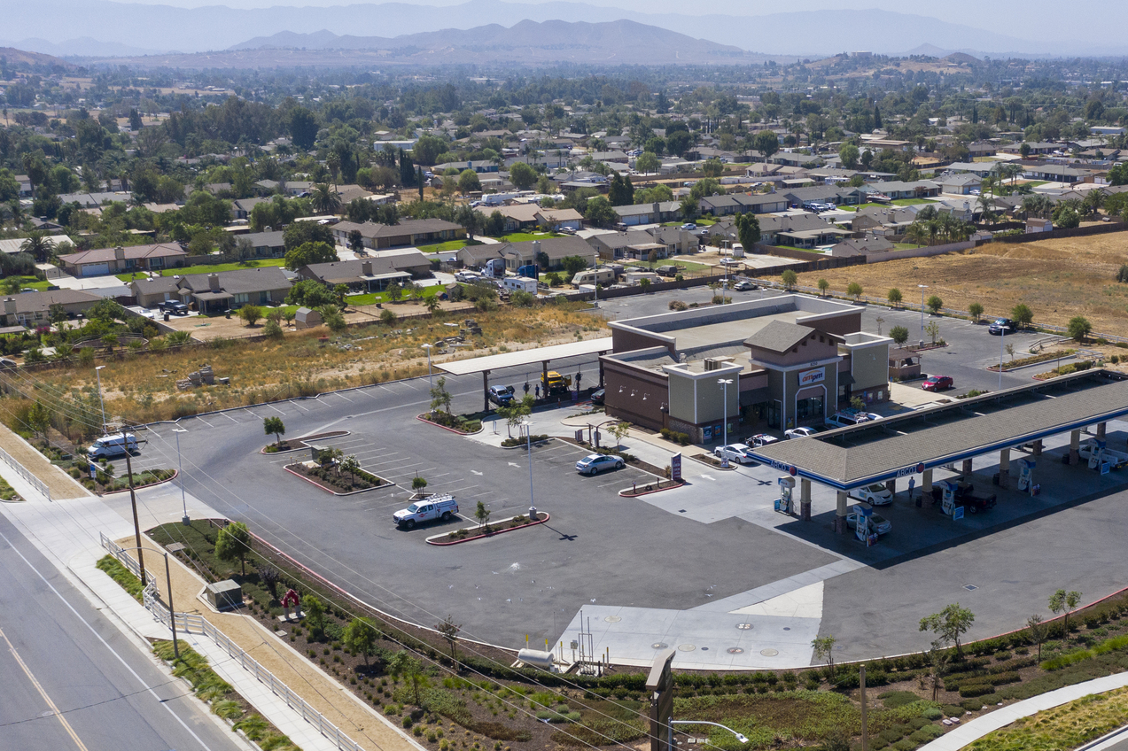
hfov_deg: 44.1
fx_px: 1378
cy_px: 454
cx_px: 714
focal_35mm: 44
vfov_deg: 30.4
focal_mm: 10.26
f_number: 4
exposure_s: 1/80
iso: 400
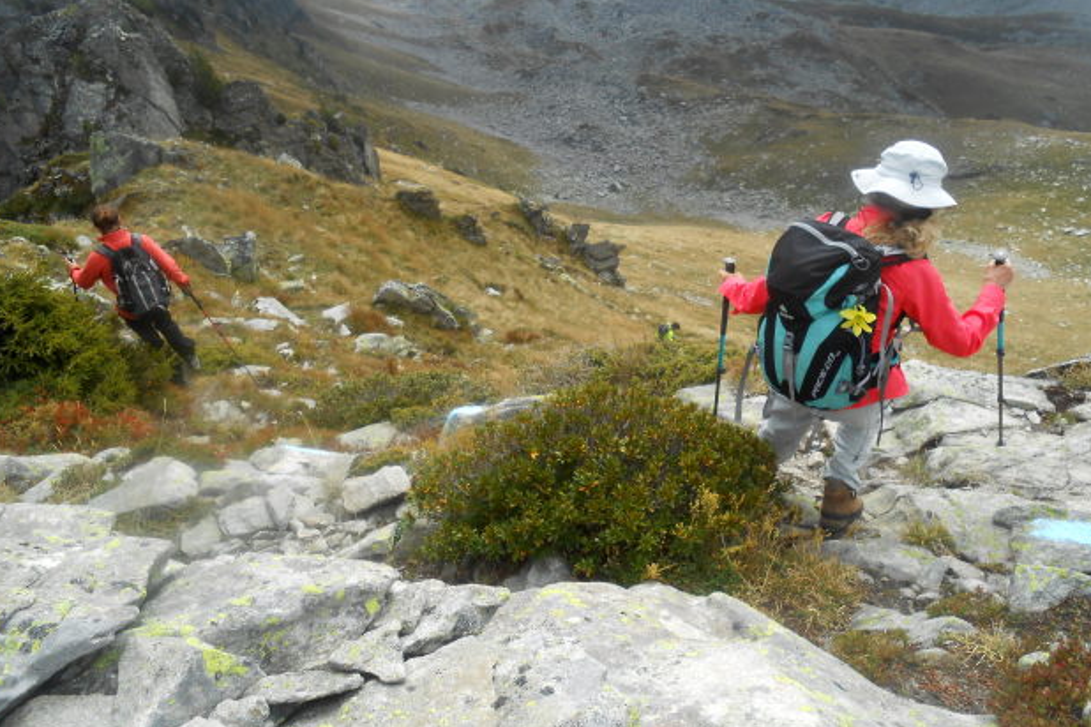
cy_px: 339
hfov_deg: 65.5
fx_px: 848
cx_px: 542
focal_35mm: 28
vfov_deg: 46.4
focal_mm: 4.6
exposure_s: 1/500
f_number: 3.5
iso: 80
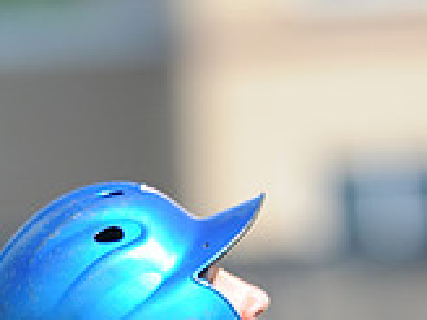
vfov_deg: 1.3
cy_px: 453
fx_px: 14654
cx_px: 98
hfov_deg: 1.7
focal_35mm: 1188
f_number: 4
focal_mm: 300
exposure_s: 1/1000
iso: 200
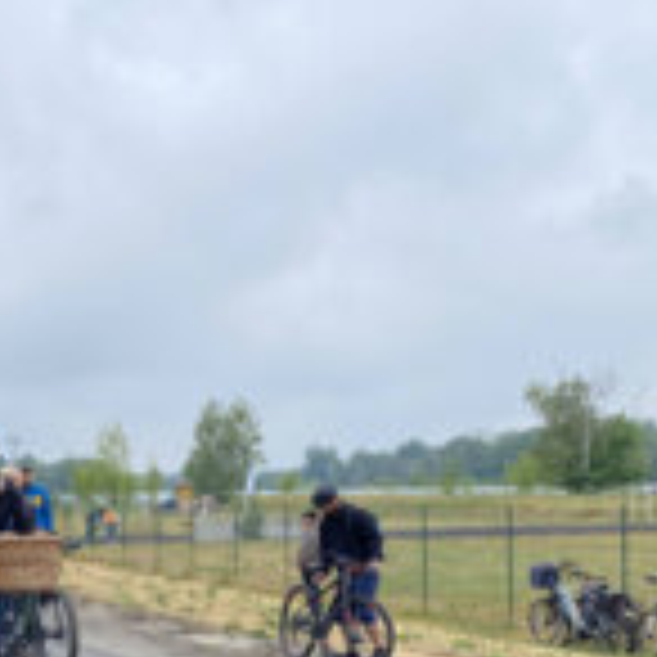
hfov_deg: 26.7
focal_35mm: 63
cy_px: 522
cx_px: 122
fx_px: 1353
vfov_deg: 26.8
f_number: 1.8
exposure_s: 1/1927
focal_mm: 4.2
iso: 32
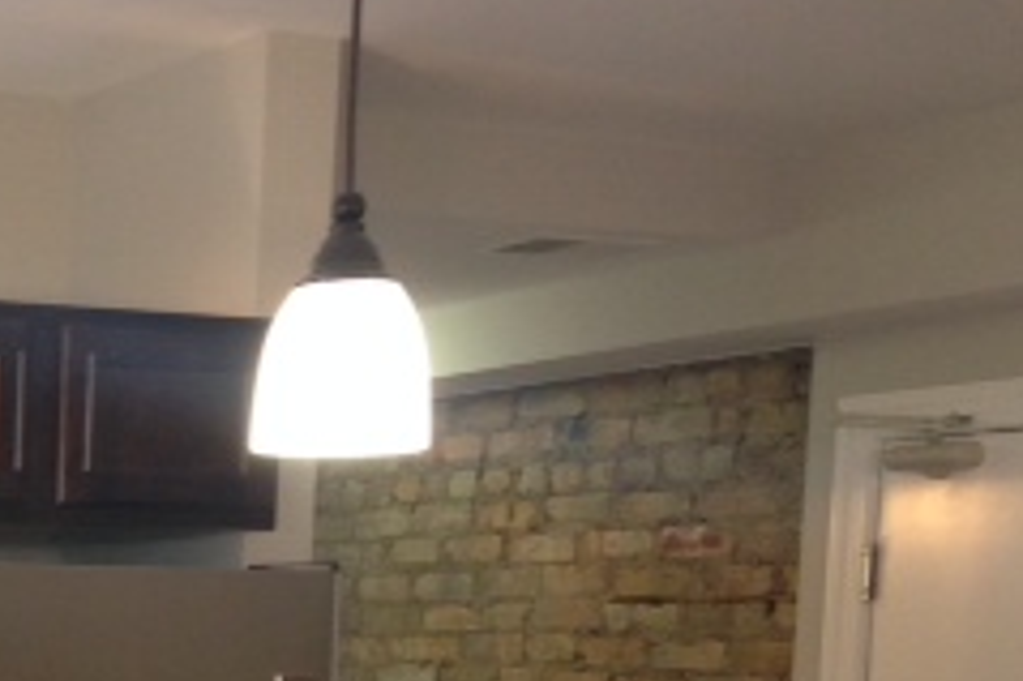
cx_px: -253
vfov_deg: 14.0
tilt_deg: -6.9
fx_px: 2612
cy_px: 981
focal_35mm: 92
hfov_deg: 20.5
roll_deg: -1.4
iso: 100
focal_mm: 4.12
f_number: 2.4
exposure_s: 1/20
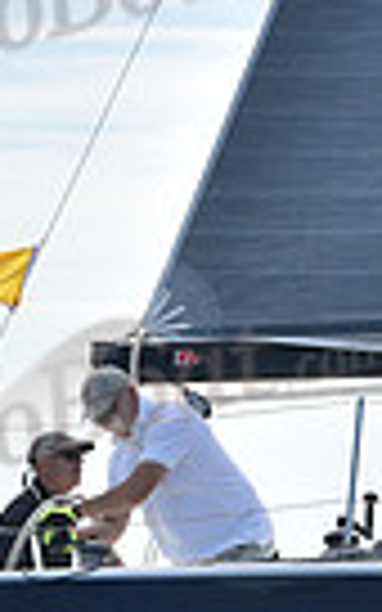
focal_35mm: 305
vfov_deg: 6.9
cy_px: 583
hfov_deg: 4.3
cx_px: 629
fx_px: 5080
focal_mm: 70
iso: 320
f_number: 6.3
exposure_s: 1/1000
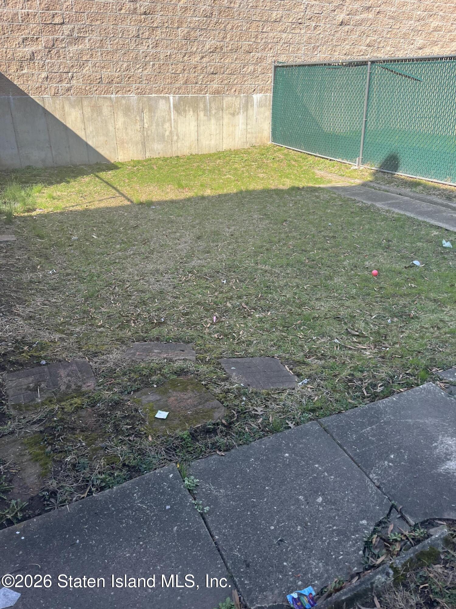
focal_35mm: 26
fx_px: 457
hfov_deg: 53.1
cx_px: 228
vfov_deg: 67.3
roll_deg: +2.8
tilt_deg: -29.5
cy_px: 304
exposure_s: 1/1066
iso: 50
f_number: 1.6
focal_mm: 5.1
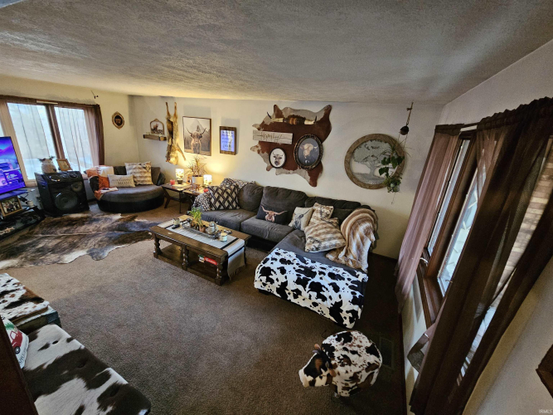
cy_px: 208
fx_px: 208
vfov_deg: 89.9
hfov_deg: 106.2
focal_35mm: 13
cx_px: 276
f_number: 2.2
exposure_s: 1/24
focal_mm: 2.2
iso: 640
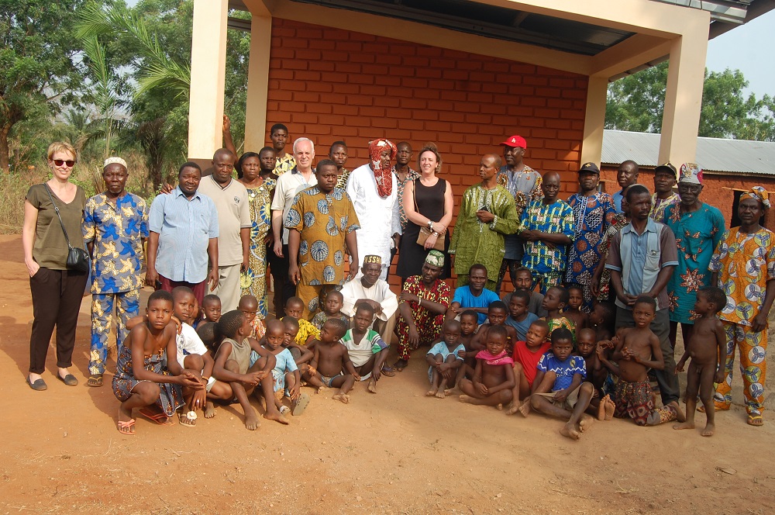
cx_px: 388
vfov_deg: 38.3
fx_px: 742
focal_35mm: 34
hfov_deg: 55.2
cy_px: 258
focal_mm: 23
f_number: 8
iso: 200
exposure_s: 1/250
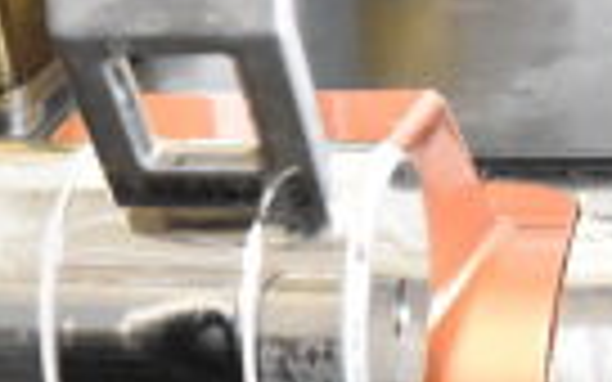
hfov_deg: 13.0
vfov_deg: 8.5
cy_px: 510
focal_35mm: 151
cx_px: -328
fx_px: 2519
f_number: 5.6
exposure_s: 1/125
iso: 6400
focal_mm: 22
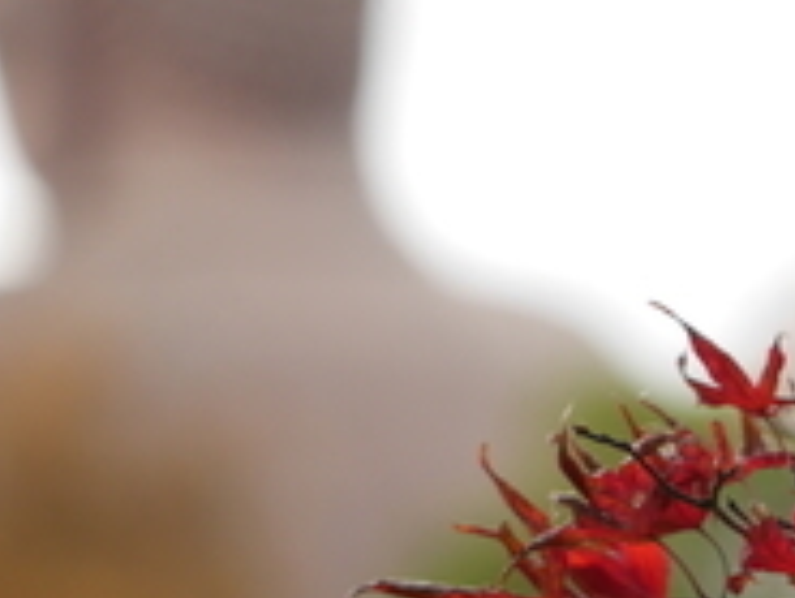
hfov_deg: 2.5
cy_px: 179
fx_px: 18500
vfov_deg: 1.8
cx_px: 1087
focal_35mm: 805
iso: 200
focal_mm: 124
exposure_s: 1/320
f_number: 5.3
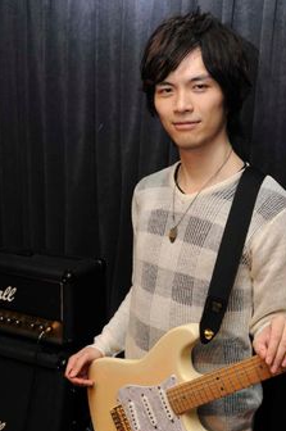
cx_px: 189
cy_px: 267
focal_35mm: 47
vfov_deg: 41.7
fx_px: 562
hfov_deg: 28.4
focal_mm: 35
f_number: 5.6
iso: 1600
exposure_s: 1/40
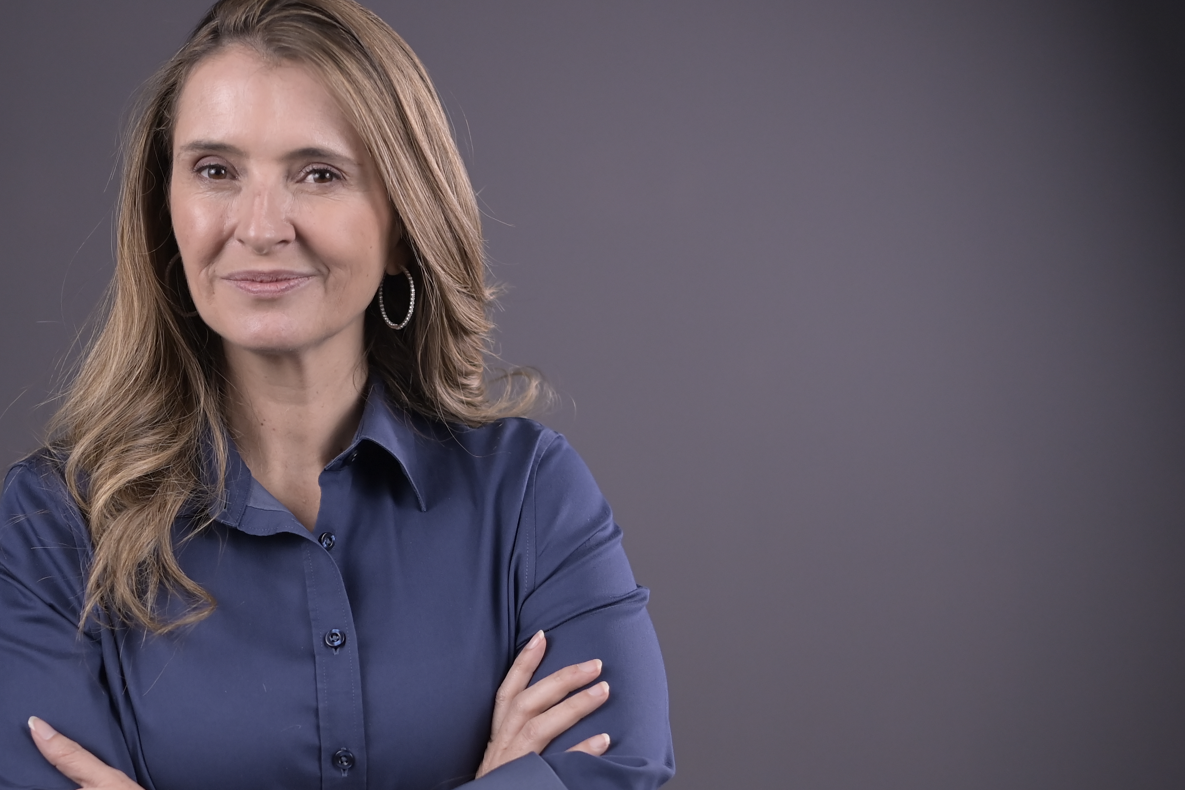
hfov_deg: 24.4
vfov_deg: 16.6
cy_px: 527
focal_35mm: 82
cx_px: 264
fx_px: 2699
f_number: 2
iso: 1600
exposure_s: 1/1250
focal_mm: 50
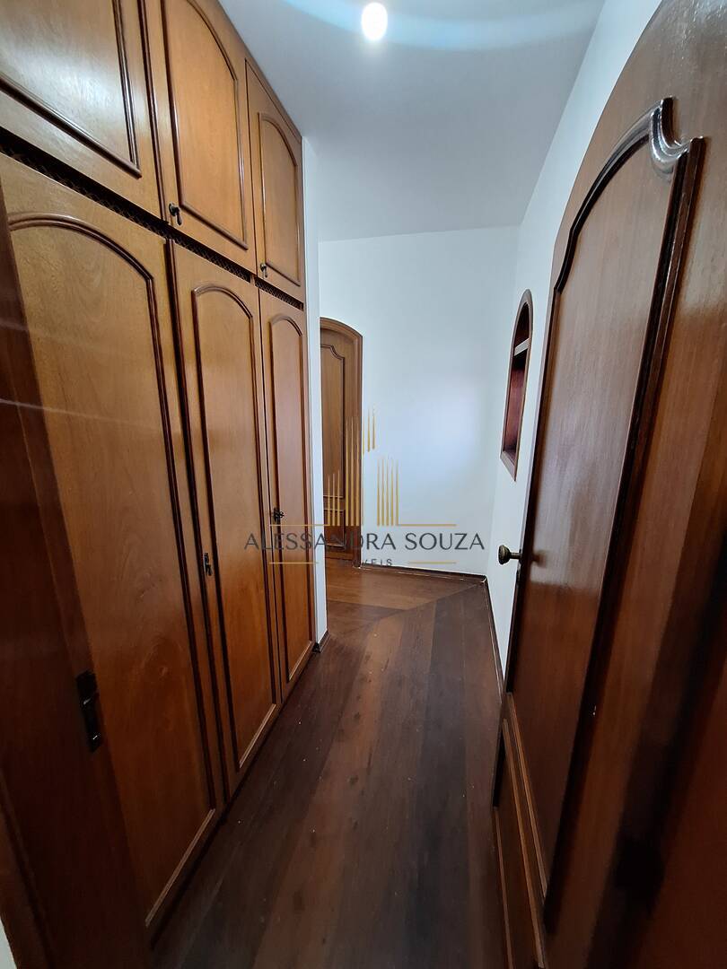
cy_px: 484
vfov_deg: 106.2
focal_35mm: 13
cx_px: 364
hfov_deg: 89.9
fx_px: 364
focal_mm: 1.74
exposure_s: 1/30
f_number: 2.2
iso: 160
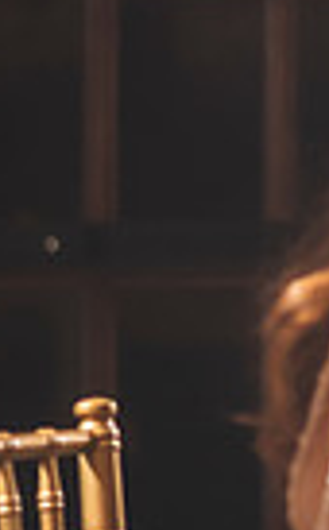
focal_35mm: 368
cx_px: 1037
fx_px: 5307
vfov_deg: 5.7
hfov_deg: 3.5
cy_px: 118
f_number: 2.8
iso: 1000
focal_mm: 85
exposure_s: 1/200
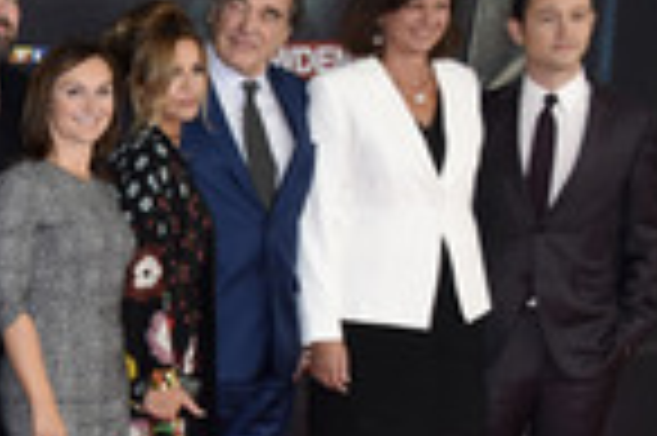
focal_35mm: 111
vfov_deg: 12.2
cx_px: -349
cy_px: 432
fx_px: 2023
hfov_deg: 16.7
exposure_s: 1/125
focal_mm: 24
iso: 400
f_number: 5.6
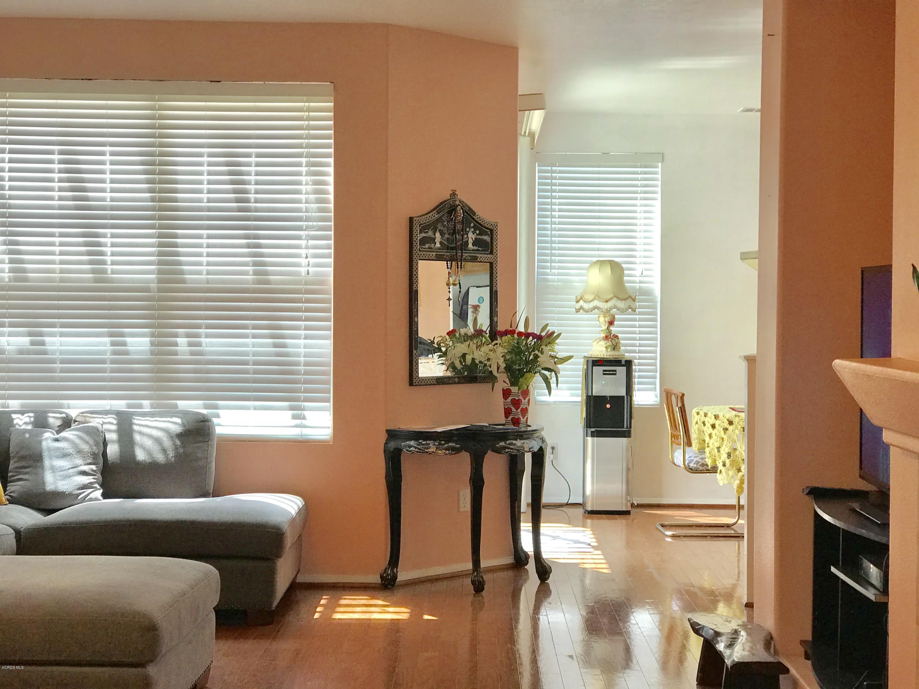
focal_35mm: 57
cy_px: 344
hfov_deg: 33.8
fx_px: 1513
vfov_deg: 25.7
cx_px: 460
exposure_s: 1/60
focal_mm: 6.6
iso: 32
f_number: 2.8
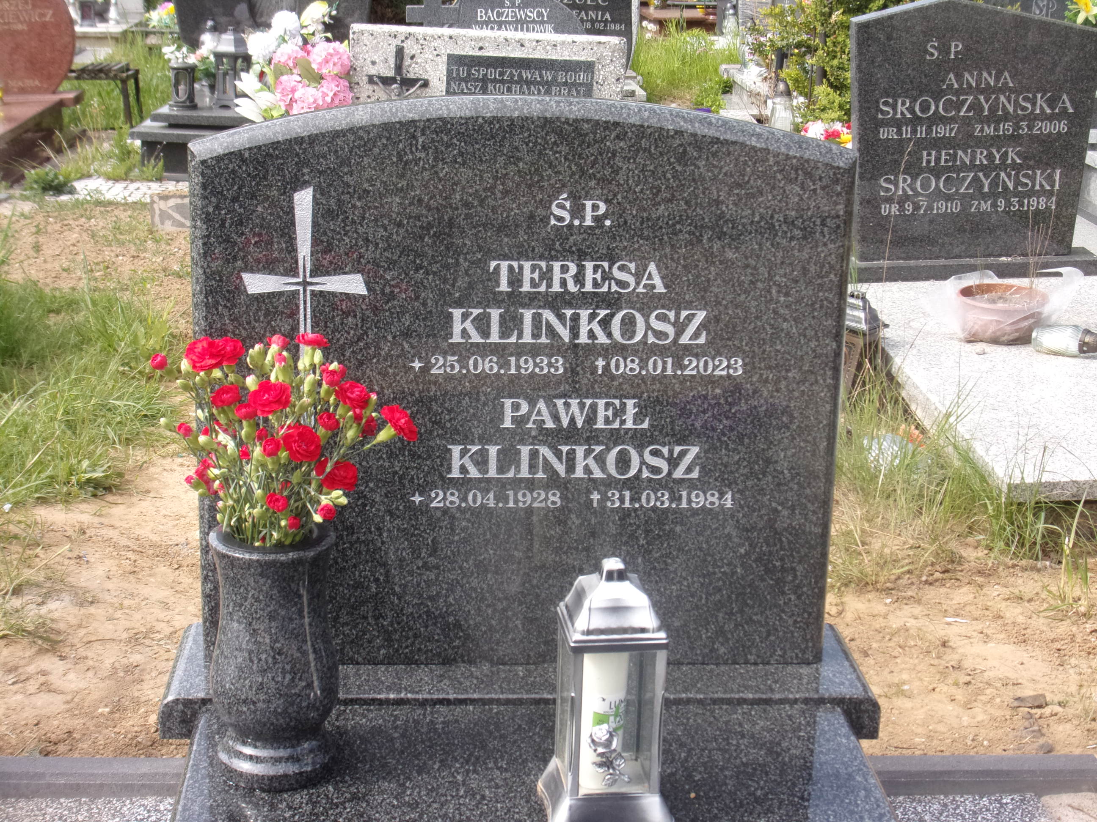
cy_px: 411
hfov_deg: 35.5
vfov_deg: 27.0
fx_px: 1711
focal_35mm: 54
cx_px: 548
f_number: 4.3
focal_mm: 9.8
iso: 80
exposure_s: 1/240
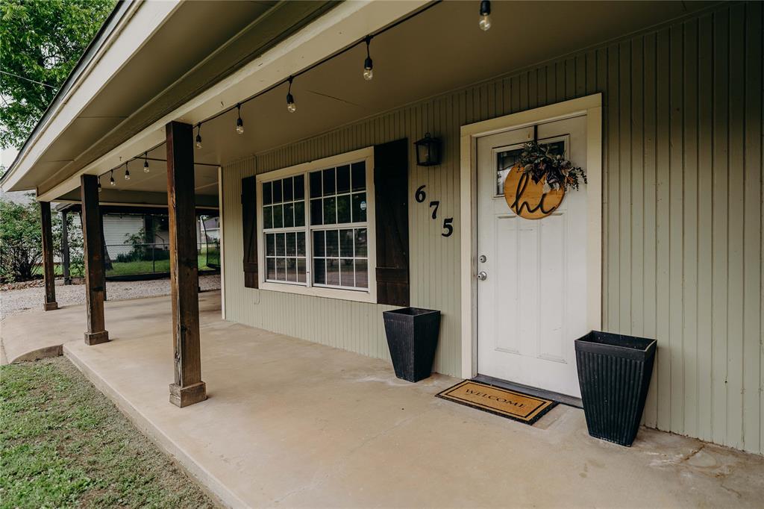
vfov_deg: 61.9
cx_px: 382
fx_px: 424
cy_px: 254
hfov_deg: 84.0
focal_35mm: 20
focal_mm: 20
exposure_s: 1/640
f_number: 1.8
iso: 200
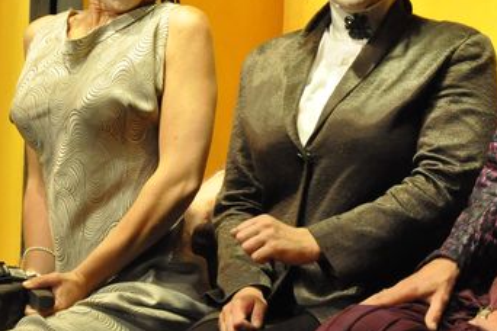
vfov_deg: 3.7
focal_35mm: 368
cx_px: 273
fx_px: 5082
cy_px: 75
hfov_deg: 5.6
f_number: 8
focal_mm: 105
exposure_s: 1/250
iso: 3200
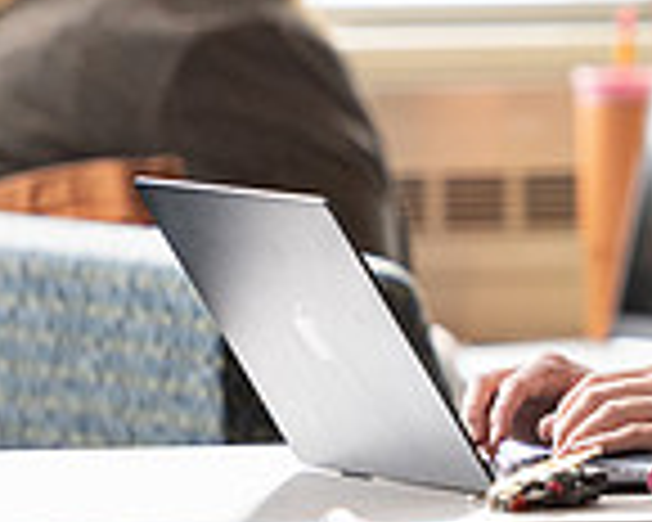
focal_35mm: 870
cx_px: 925
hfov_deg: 2.2
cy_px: 70
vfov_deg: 1.8
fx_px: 16788
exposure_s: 1/320
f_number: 2.8
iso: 800
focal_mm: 185
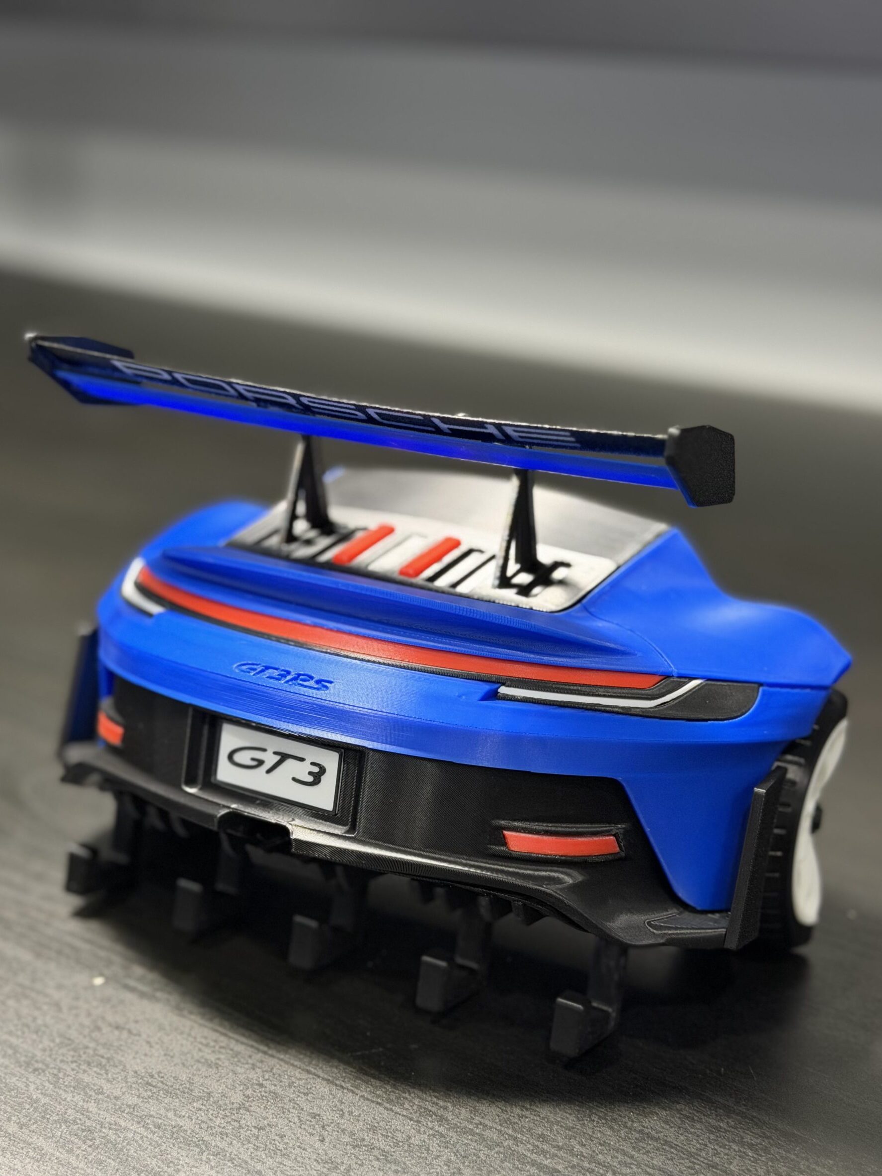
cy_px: 588
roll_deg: +0.5
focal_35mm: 48
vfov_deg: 39.7
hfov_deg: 30.3
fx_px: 1630
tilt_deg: -22.5
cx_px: 441
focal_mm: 6.76
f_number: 1.78
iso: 200
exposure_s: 1/40
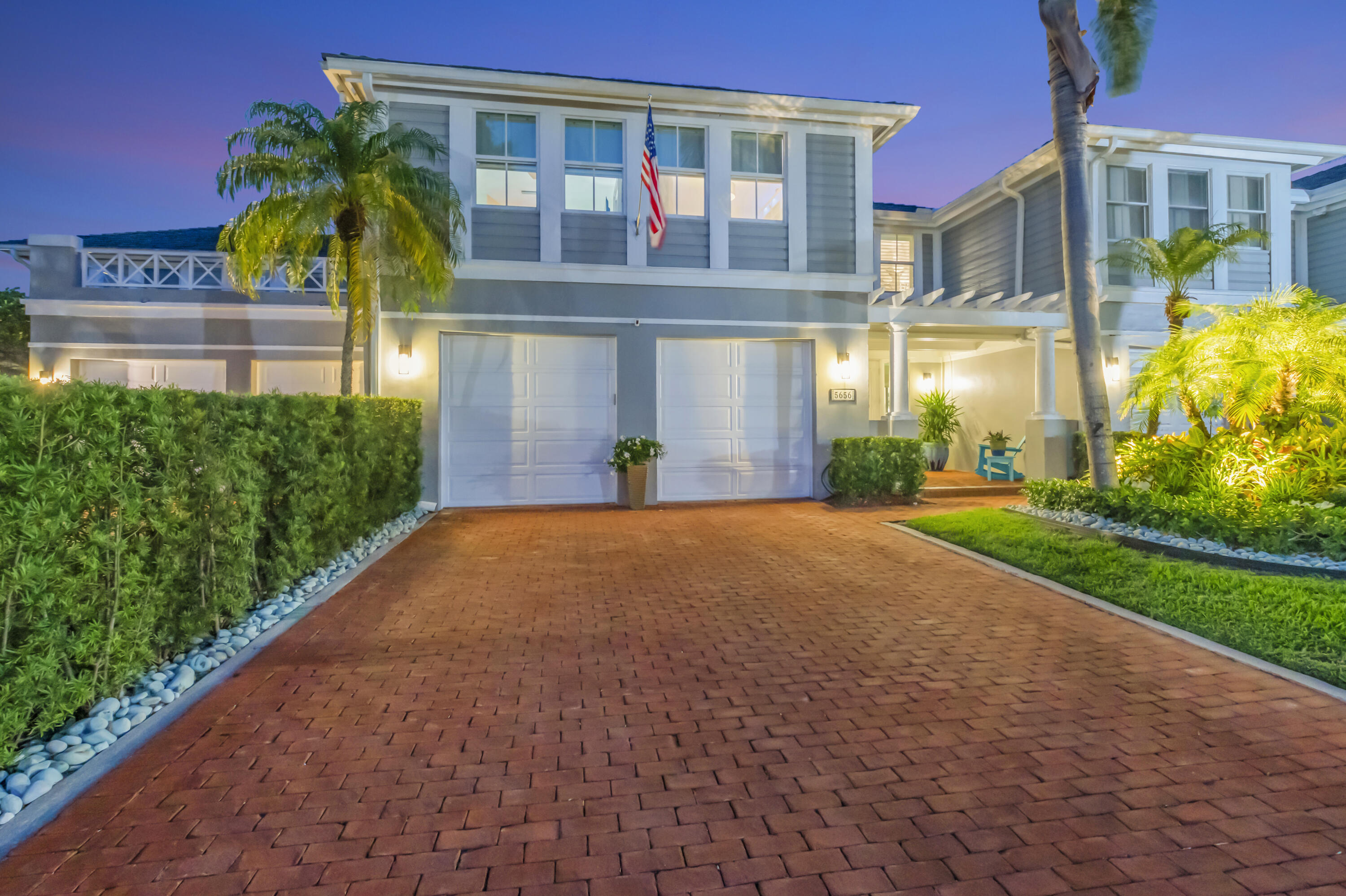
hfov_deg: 100.4
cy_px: 448
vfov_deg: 77.3
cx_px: 673
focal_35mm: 15
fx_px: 561
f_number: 8
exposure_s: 1/1.25
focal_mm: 10
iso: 640
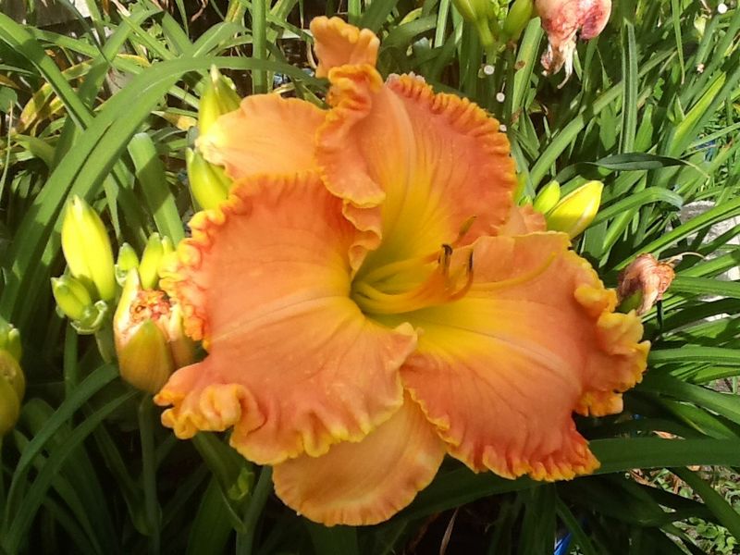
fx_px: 941
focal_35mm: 44
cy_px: 278
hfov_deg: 42.9
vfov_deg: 32.9
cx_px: 370
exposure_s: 1/891
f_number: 2.4
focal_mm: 2.03
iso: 40
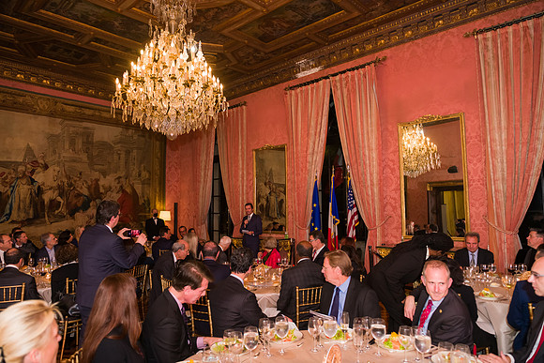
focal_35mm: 24
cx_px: 272
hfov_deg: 73.7
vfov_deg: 53.2
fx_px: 363
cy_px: 182
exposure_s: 1/125
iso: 1000
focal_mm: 24
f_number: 4
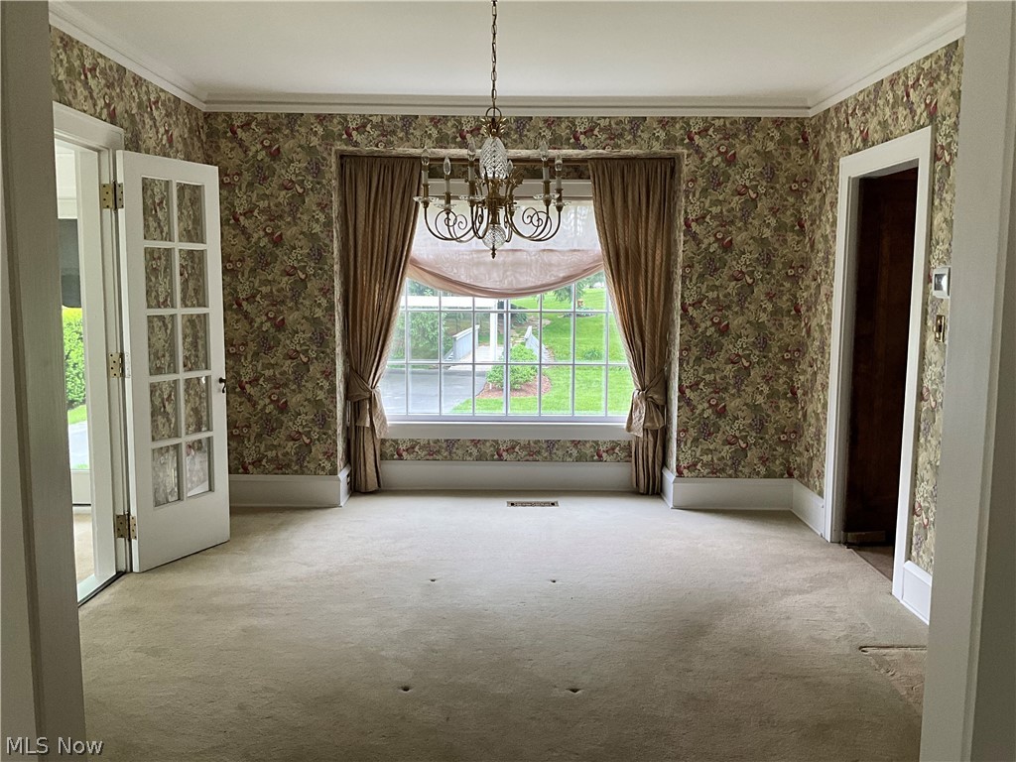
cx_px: 508
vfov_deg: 48.2
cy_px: 381
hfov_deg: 61.7
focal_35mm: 29
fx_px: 851
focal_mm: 3
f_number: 1.8
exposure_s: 1/60
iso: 80
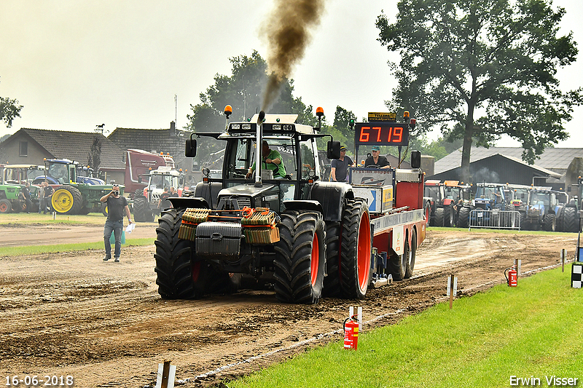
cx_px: 292
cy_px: 194
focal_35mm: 142
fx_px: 2307
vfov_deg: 9.6
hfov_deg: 14.4
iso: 500
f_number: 9
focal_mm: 95
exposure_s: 1/1000
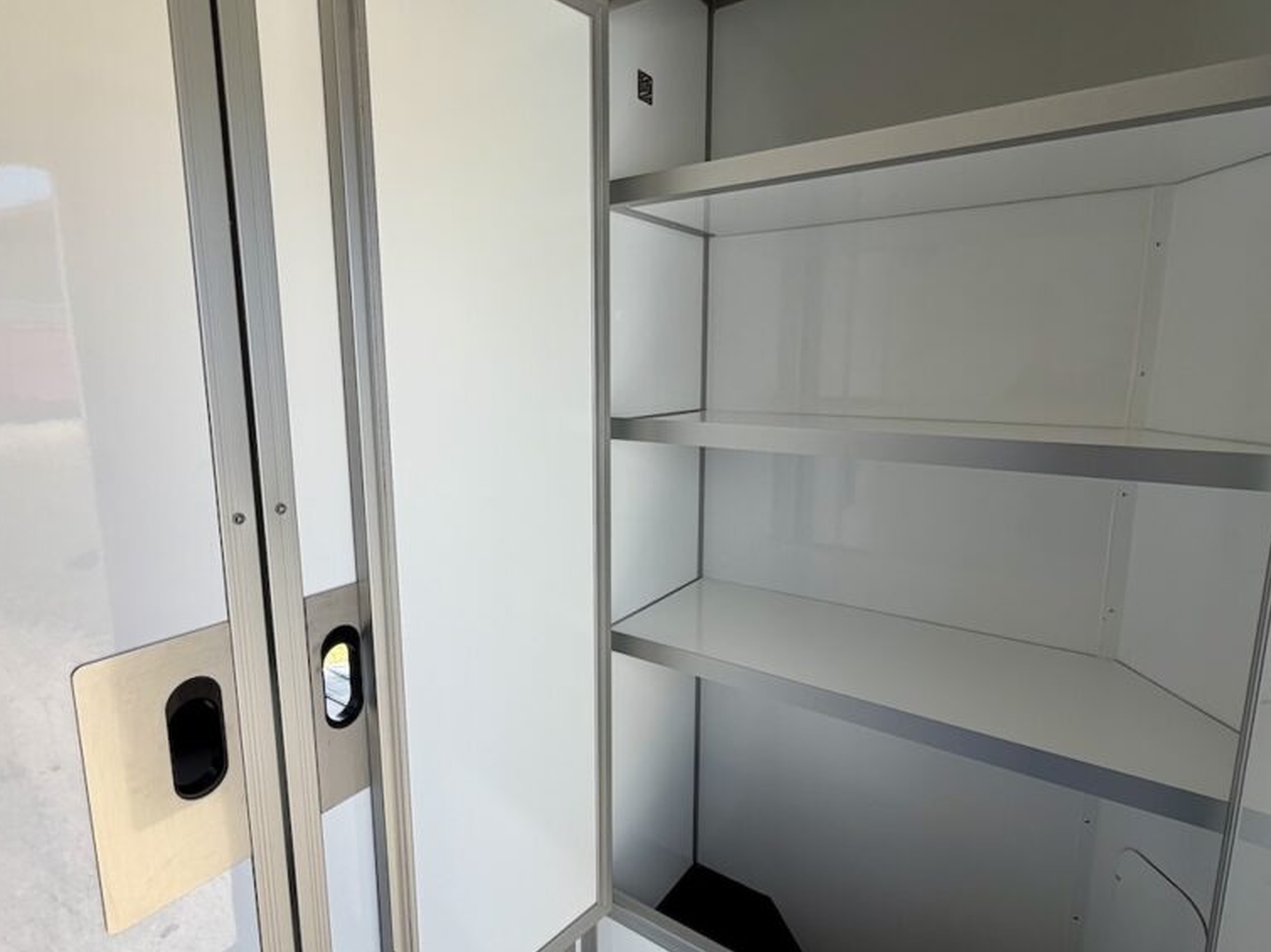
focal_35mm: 19
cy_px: 471
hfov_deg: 84.6
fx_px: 698
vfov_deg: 68.7
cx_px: 599
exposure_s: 1/277
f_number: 2.2
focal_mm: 2.22
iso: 50
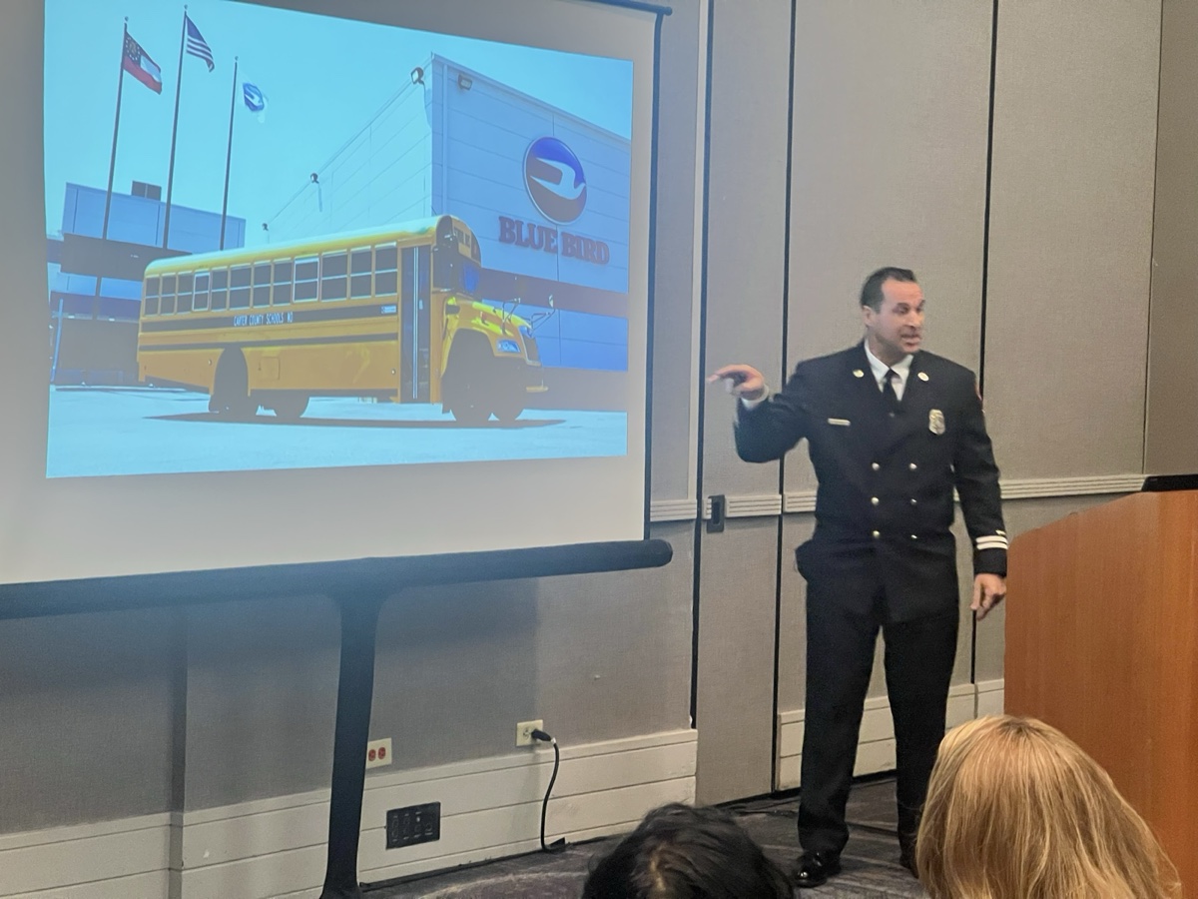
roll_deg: -0.8
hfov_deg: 25.3
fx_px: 2665
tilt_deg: -2.8
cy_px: 450
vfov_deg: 19.1
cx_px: 599
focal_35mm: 77
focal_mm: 9
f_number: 2.8
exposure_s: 1/40
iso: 640
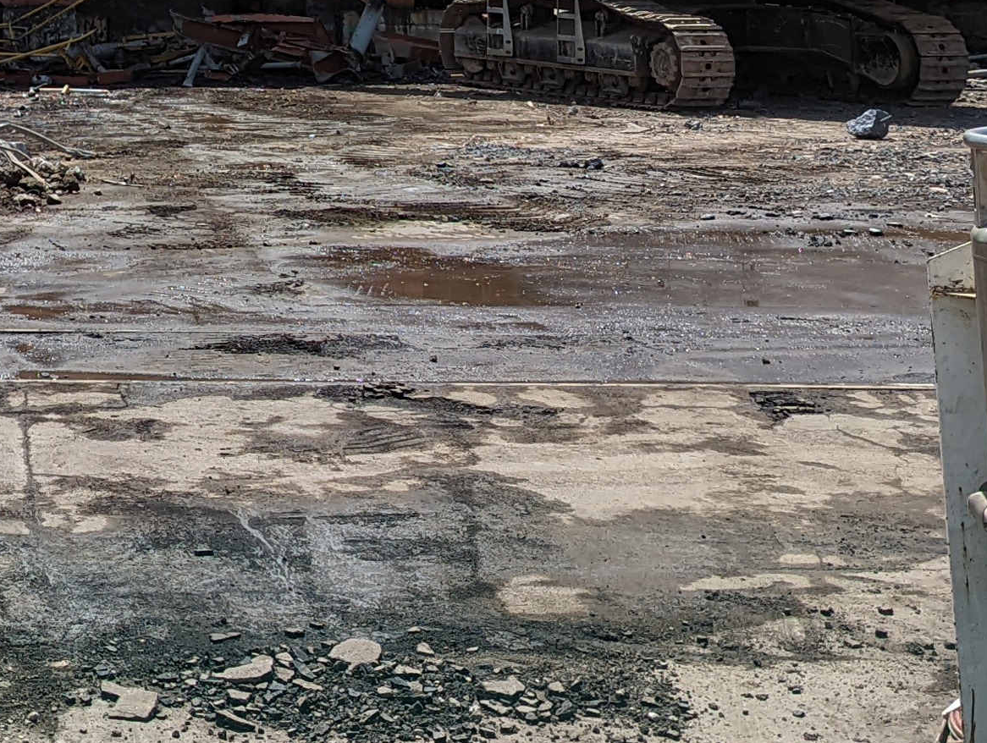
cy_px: -349
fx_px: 2399
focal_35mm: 84
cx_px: -19
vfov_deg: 16.2
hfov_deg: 22.3
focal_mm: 6.81
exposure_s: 1/2513
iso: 41
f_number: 1.85
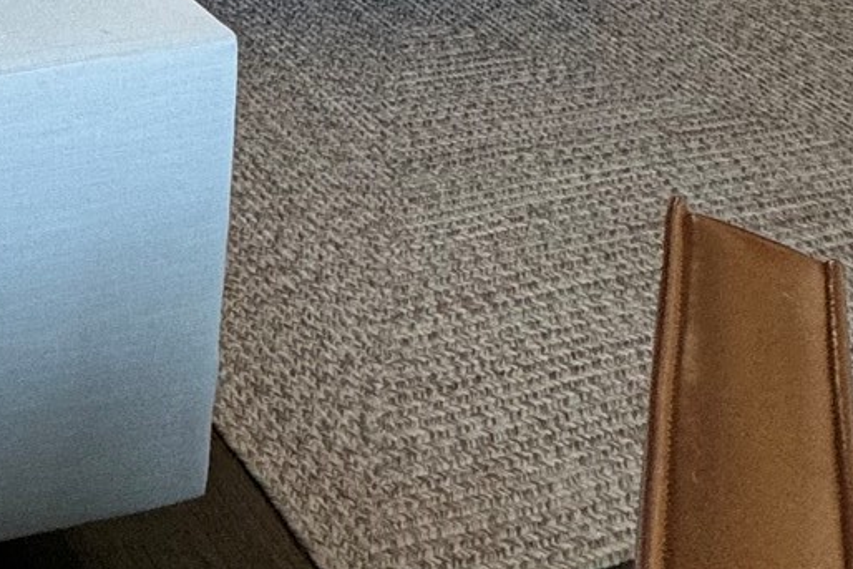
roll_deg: +0.3
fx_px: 1375
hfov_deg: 26.2
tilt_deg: -6.5
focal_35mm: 58
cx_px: -395
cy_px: -664
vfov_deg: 16.1
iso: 125
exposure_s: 1/99
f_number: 2.2
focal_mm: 2.22
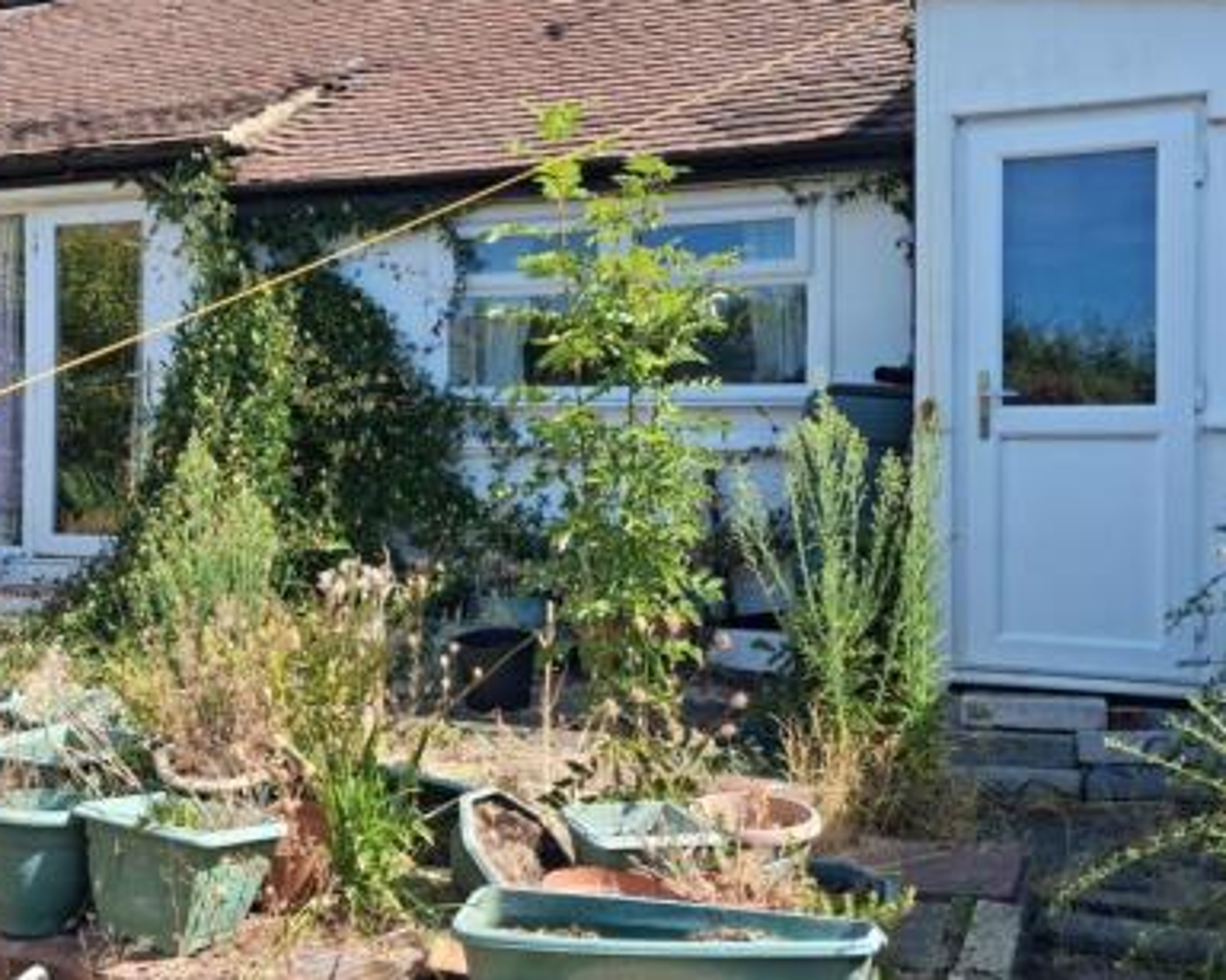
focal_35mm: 40
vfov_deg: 37.3
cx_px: 426
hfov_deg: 45.2
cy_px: 429
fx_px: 1451
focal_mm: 4
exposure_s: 1/423
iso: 25
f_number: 1.8
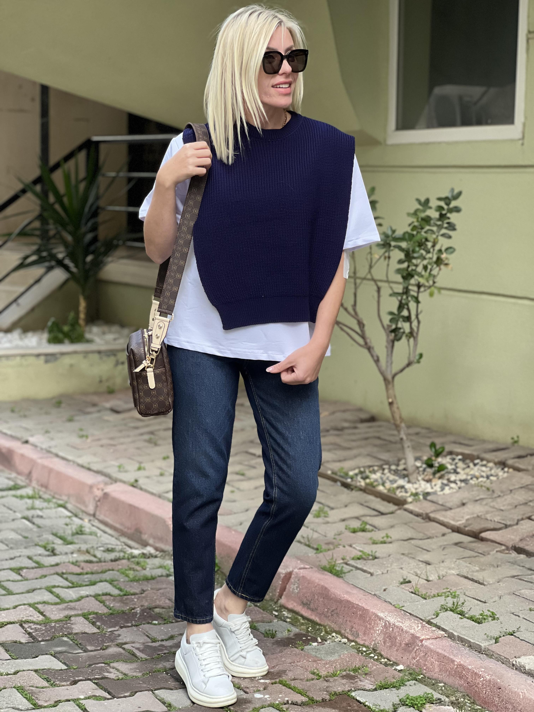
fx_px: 1584
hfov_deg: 19.1
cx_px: 267
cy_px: 356
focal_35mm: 77
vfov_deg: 25.3
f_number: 2.8
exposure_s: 1/121
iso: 200
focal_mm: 9
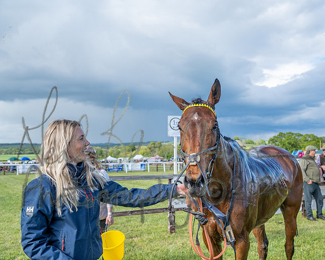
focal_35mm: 39
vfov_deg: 37.8
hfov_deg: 46.2
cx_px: 195
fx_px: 379
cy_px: 130
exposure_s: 1/480
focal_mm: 35
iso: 200
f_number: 5.6
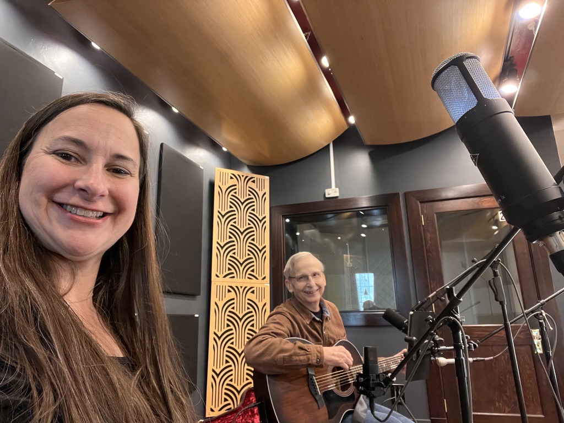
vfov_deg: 58.9
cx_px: 282
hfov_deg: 73.9
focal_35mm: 23
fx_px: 375
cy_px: 212
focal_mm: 2.71
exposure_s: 1/30
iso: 320
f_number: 2.2
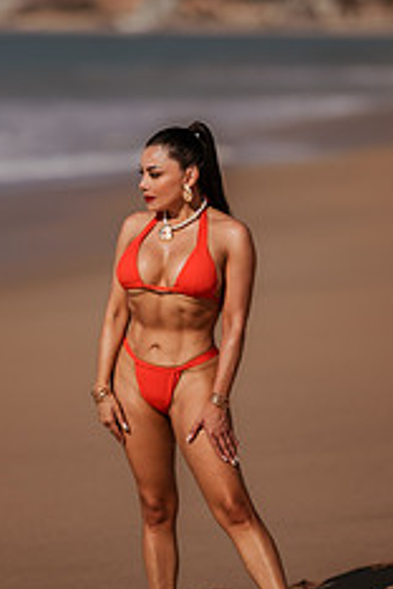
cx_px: 184
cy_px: 279
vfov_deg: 7.9
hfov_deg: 5.3
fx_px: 4257
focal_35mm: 260
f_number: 1.8
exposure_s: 1/8000
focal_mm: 135
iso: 50
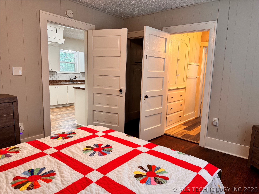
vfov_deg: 56.8
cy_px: 97
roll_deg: -2.0
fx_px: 180
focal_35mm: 24
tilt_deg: -8.2
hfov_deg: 71.6
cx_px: 130
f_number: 1.78
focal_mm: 6.76
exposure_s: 1/60
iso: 250
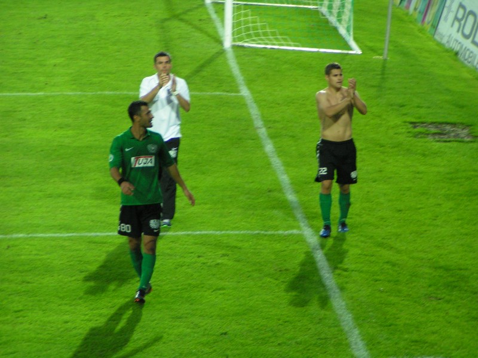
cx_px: 239
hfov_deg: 9.6
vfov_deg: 7.2
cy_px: 179
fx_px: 2845
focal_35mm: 206
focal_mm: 31.5
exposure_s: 1/100
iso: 200
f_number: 3.5
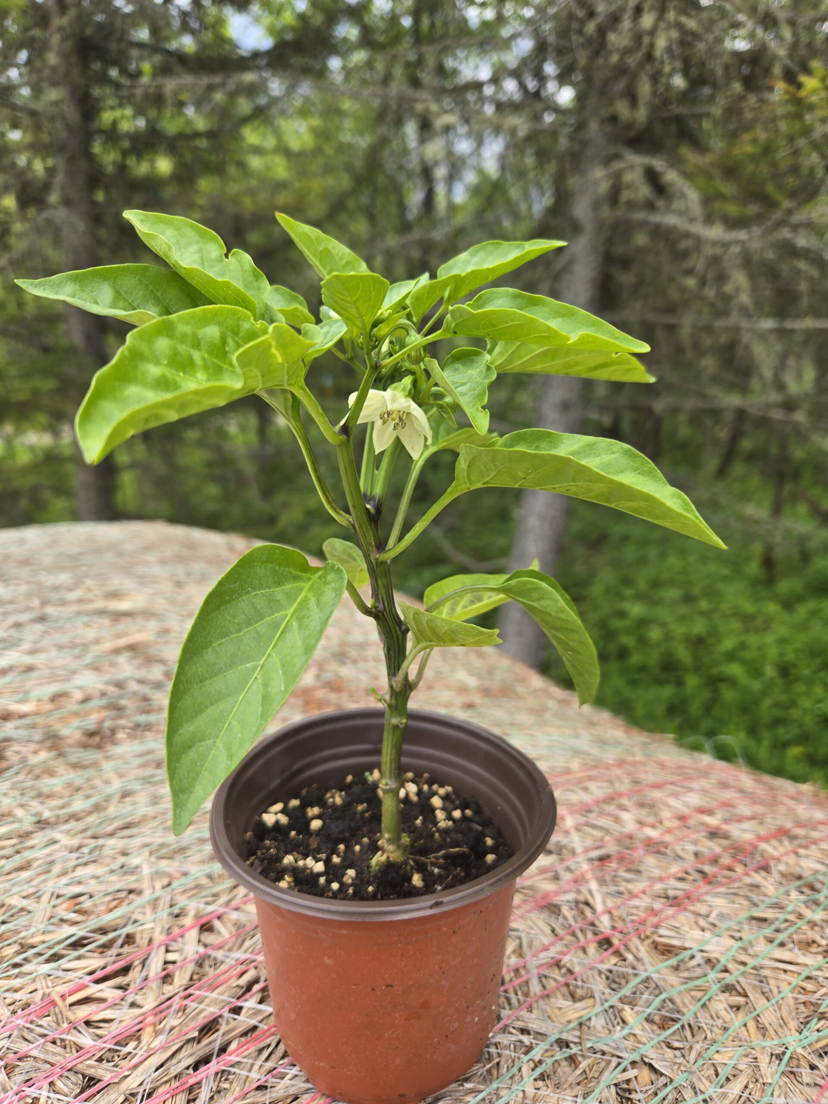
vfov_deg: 73.9
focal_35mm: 23
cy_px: 552
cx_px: 414
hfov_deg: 58.9
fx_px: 734
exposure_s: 1/446
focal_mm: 5.4
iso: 25
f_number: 1.8
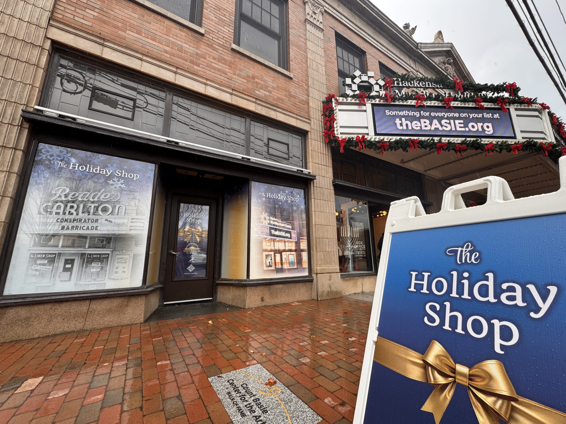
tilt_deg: +12.7
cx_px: 283
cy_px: 212
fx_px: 229
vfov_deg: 85.7
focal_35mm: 14
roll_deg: +0.8
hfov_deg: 102.1
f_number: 2.2
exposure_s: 1/308
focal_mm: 2.22
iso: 40
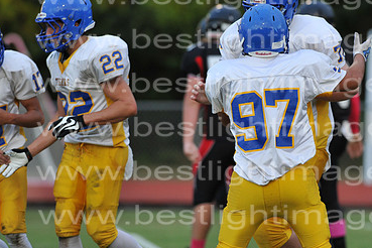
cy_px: 151
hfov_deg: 4.4
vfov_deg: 2.9
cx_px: 266
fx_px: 4867
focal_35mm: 471
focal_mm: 300
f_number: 4
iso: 1250
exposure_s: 1/1000
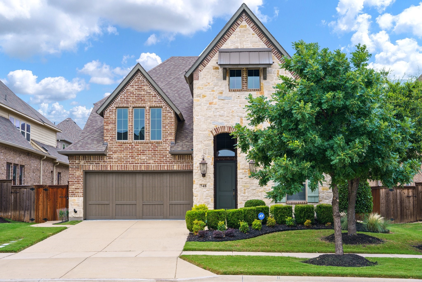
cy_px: 141
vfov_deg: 28.3
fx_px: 558
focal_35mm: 48
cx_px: 211
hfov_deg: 41.4
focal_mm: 47.6
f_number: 6.3
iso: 100
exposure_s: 1/30
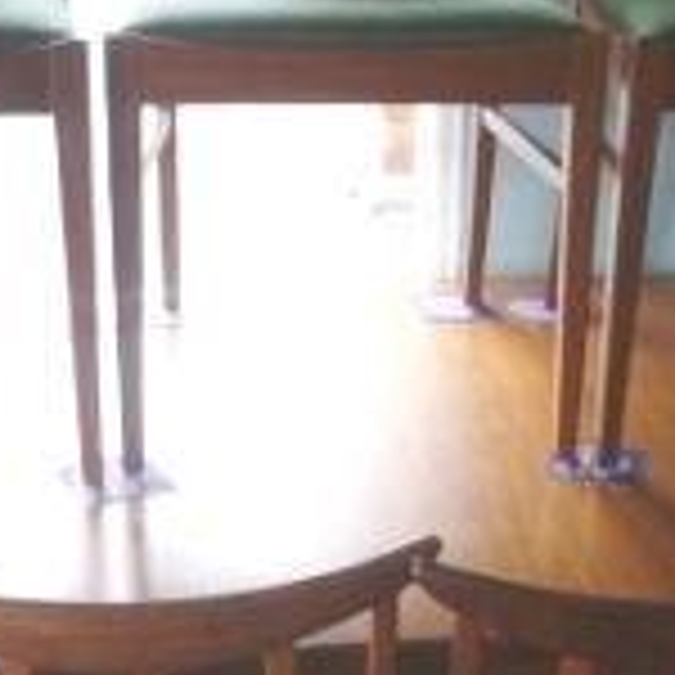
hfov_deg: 23.4
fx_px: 1633
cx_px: 364
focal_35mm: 74
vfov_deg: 23.3
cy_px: 450
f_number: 2.8
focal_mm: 5
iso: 80
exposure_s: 1/30
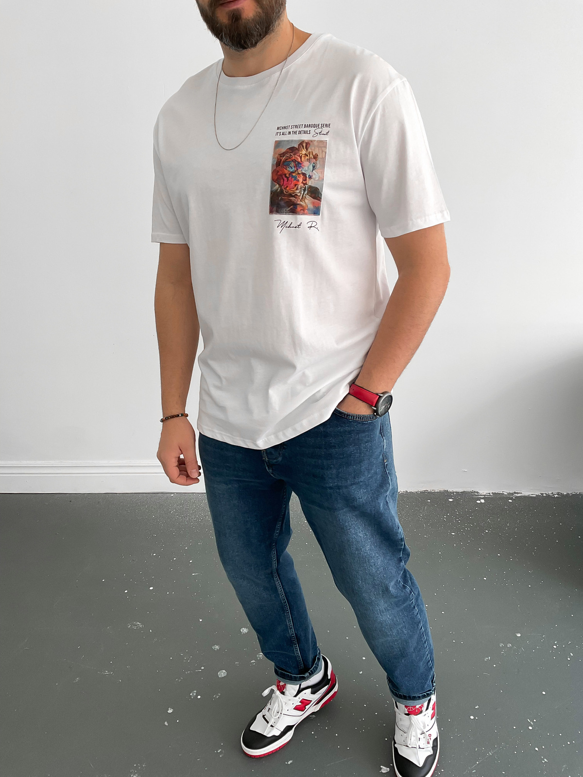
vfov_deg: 61.7
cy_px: 388
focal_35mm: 29
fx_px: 651
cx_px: 292
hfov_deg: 48.2
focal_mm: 3
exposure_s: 1/120
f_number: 1.8
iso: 40
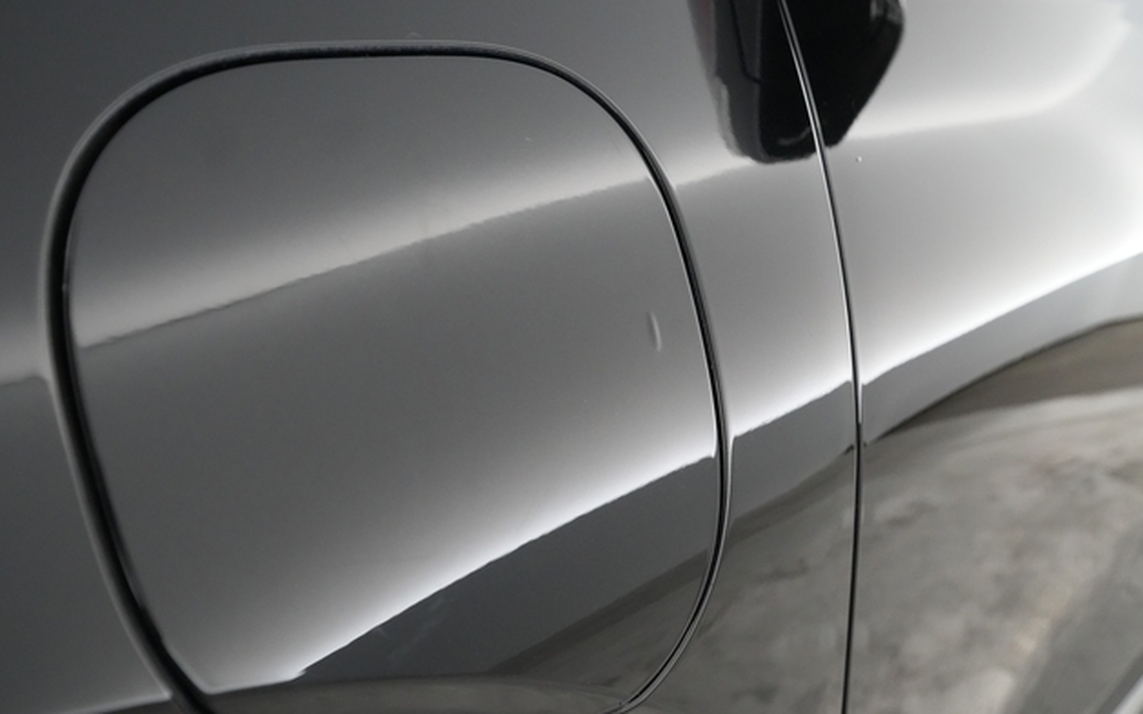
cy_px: 378
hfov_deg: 64.6
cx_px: 565
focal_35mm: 29
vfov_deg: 43.1
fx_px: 903
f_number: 5.6
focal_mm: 28
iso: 8000
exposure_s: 1/100
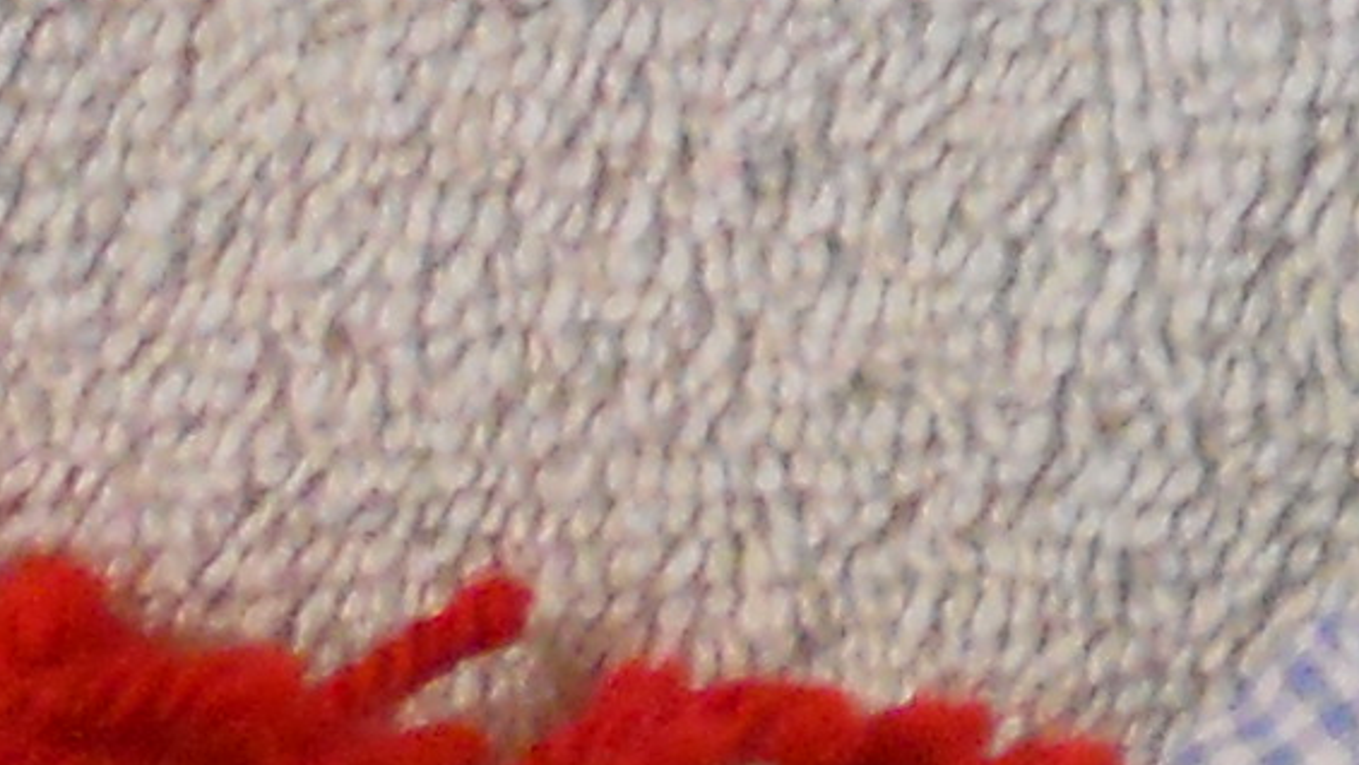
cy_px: 2591
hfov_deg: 8.5
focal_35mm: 247
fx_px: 8902
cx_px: 2285
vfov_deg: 4.6
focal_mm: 5.8
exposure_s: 1/25
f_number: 3.5
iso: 400
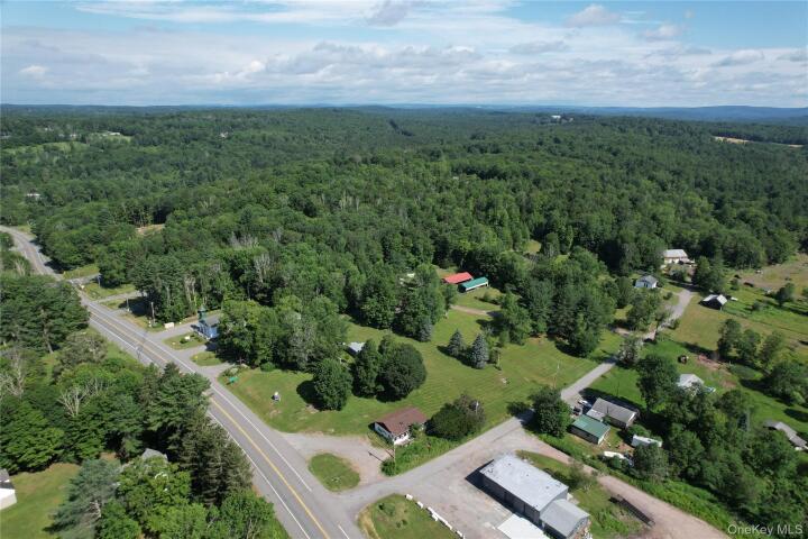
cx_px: 404
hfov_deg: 78.6
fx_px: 494
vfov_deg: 57.2
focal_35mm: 22
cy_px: 270
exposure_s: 1/2000
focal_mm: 8.38
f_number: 2.8
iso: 120
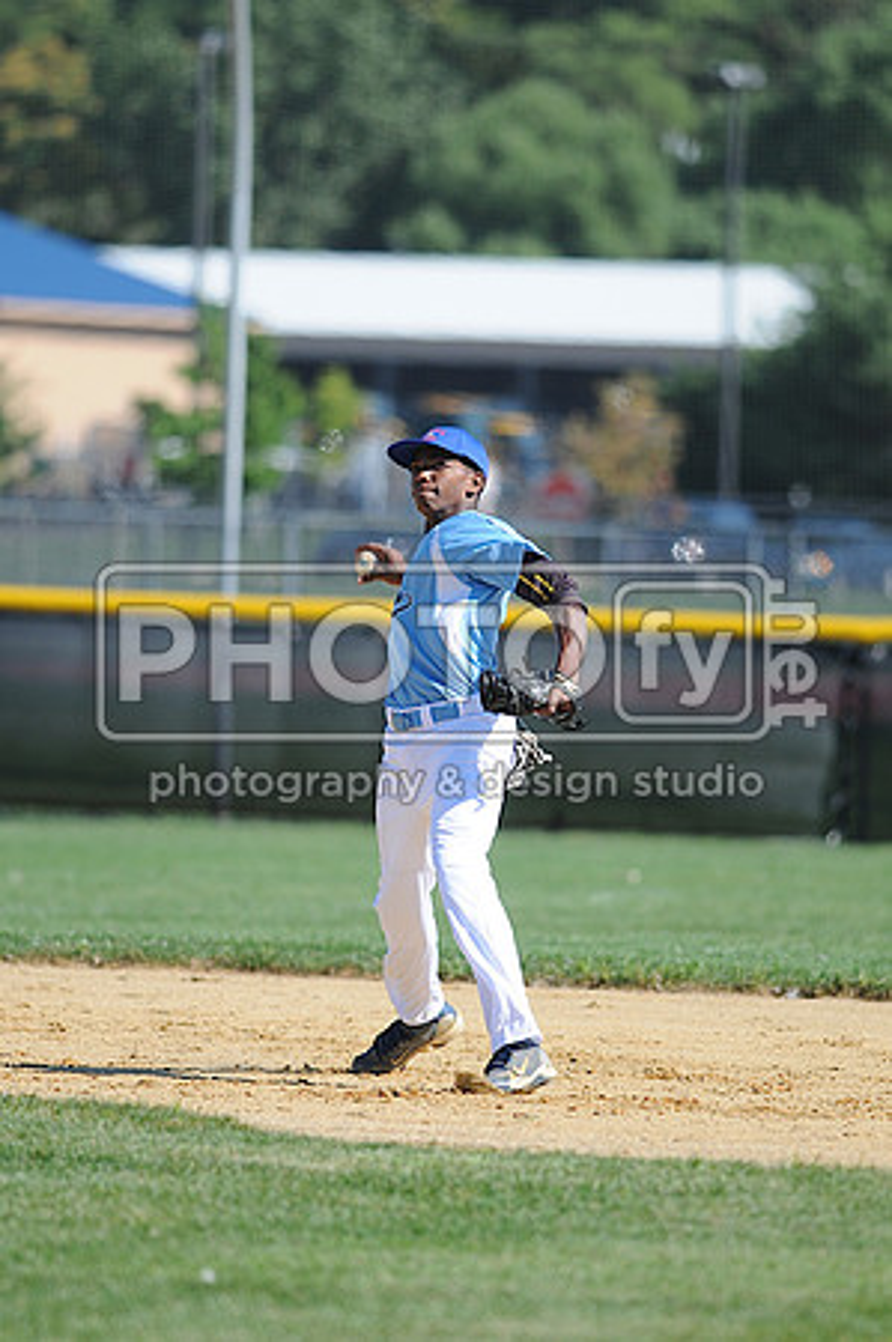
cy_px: 671
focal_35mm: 450
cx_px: 446
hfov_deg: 3.0
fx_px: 16762
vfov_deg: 4.6
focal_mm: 300
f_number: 4
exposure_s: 1/1250
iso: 200
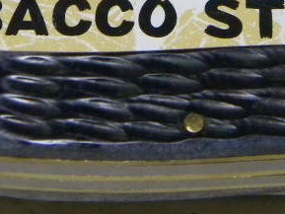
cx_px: 197
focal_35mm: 287
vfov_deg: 5.2
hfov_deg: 6.9
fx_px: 2364
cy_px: -80
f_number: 4.5
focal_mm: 15.1
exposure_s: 1/24.7
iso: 400
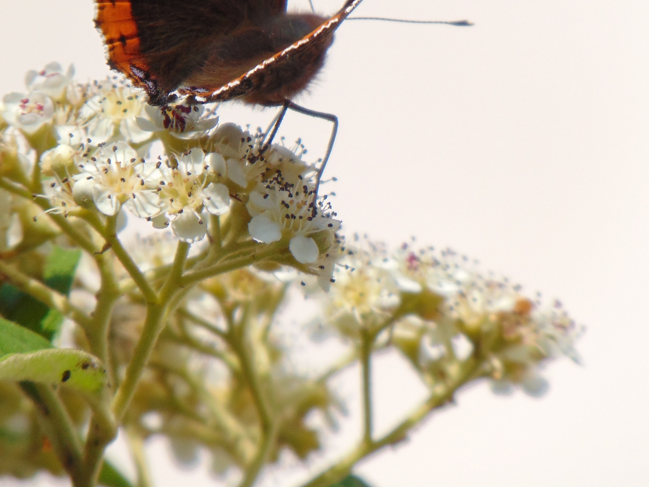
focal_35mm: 1474
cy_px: 82
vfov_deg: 1.0
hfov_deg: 1.3
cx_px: 268
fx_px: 27638
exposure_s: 1/800
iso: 80
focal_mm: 157.1
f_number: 5.9
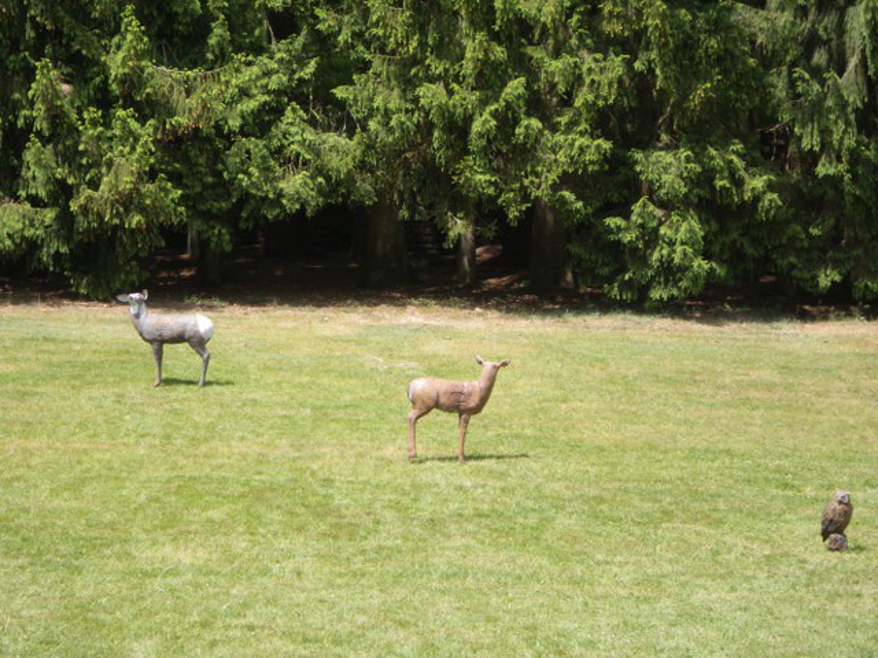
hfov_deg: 20.9
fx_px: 2384
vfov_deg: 15.7
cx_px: 439
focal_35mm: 94
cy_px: 329
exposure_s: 1/160
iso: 64
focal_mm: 16.7
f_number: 5
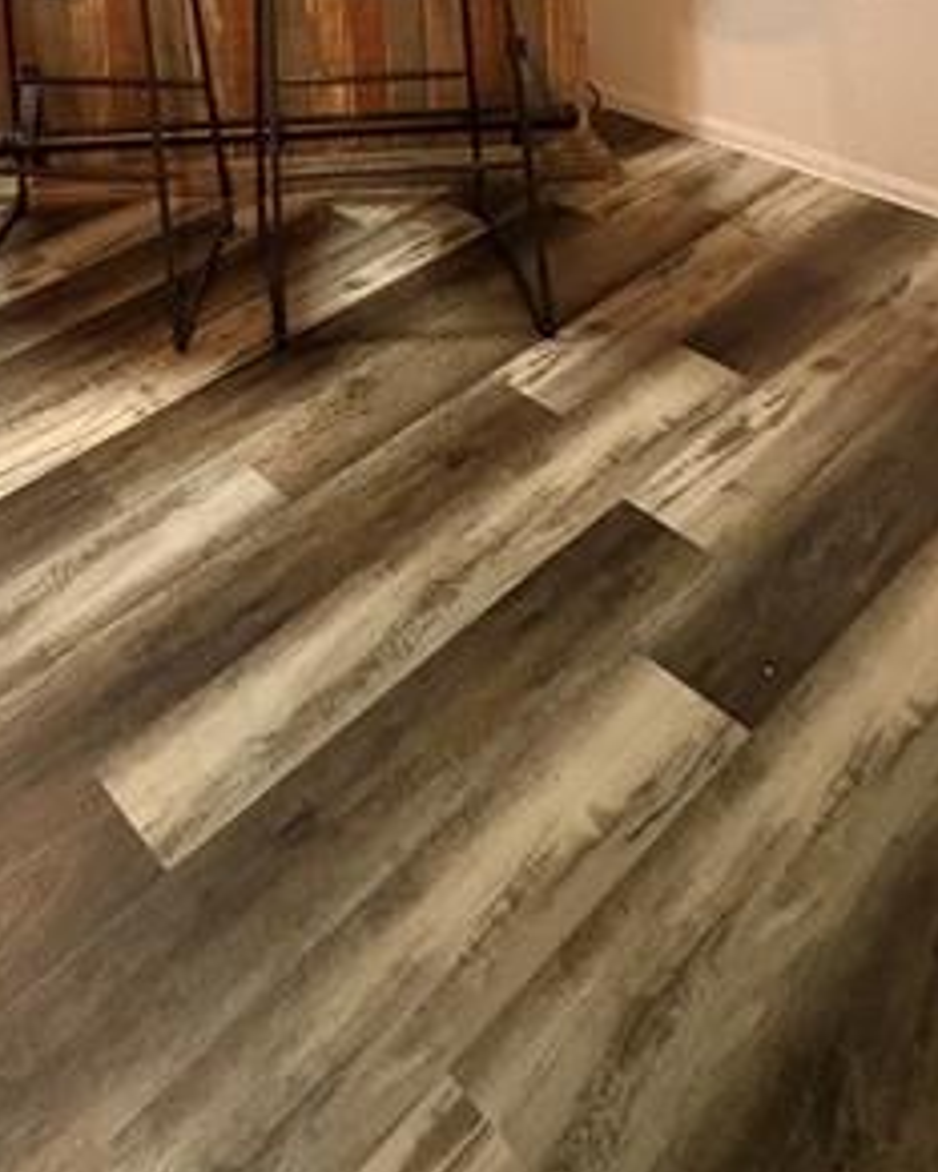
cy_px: -278
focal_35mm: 36
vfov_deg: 36.7
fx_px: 1249
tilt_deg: -4.7
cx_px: 107
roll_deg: +4.5
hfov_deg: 38.5
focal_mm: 2.22
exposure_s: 1/40
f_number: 2.2
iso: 800
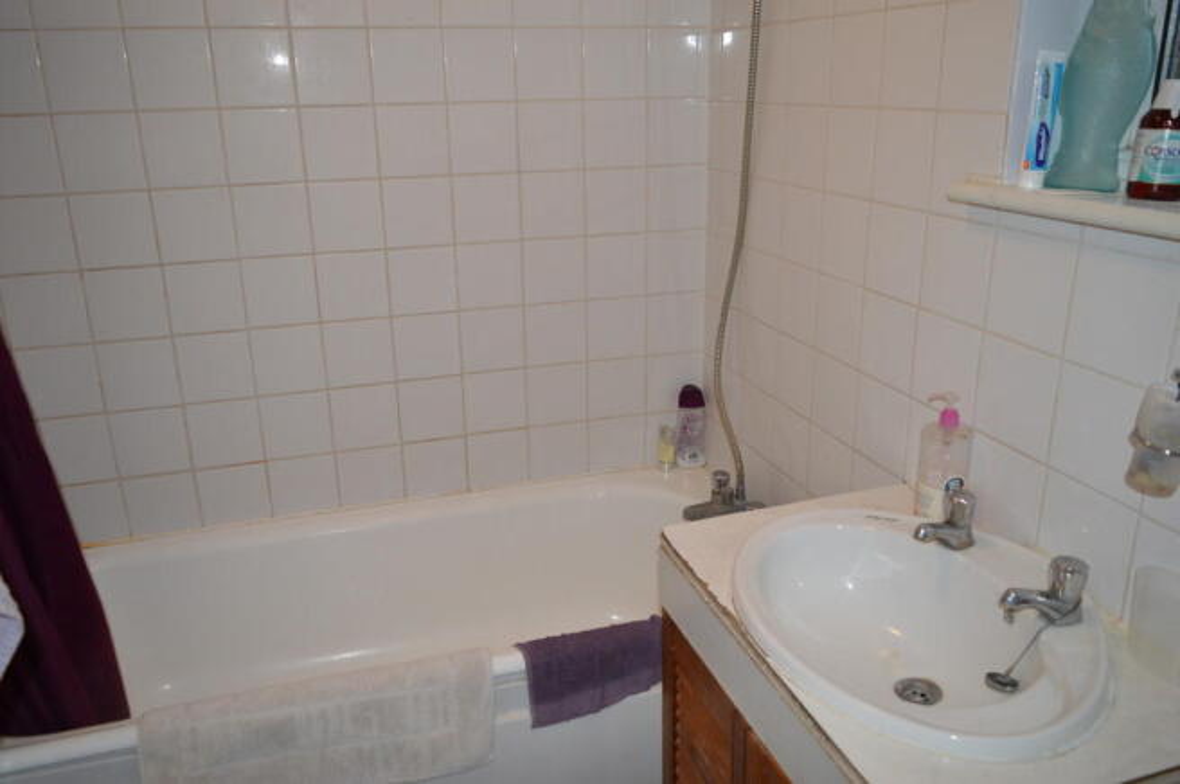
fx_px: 884
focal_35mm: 27
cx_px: 590
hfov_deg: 67.4
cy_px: 392
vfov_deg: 47.8
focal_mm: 18
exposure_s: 1/60
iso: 500
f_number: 3.5
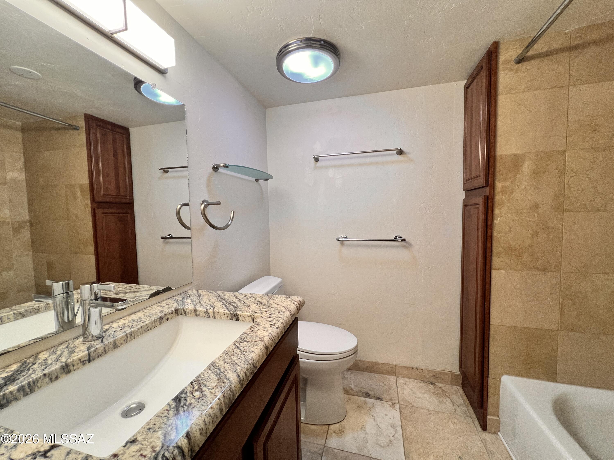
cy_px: 230
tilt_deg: -3.8
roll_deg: +1.4
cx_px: 307
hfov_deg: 106.2
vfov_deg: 89.9
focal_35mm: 13
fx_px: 231
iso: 125
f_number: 1.8
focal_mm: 1.57
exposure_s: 1/120
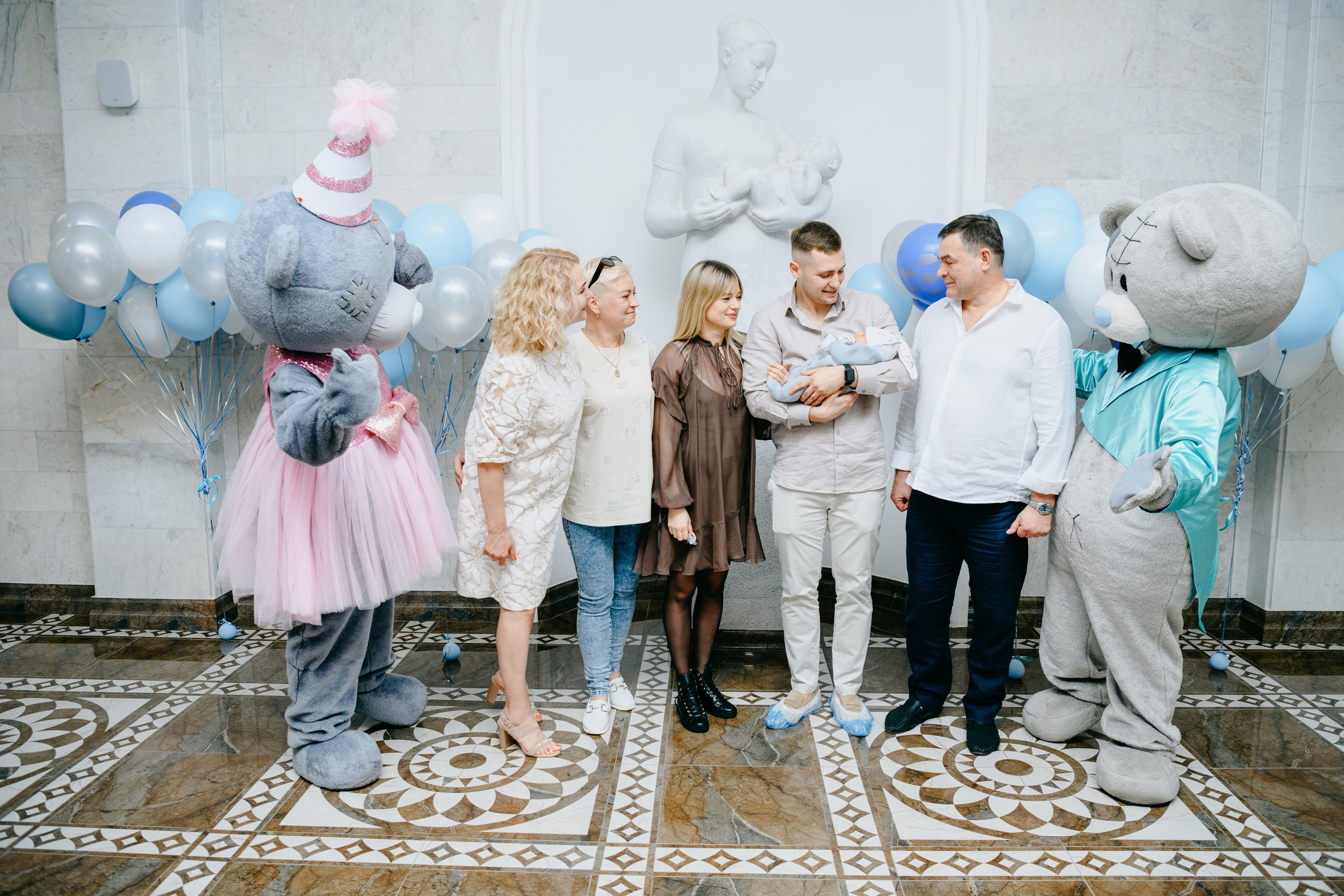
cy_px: 448
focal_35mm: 28
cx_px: 672
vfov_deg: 46.3
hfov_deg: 65.4
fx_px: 1047
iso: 400
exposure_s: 1/160
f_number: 4
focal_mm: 27
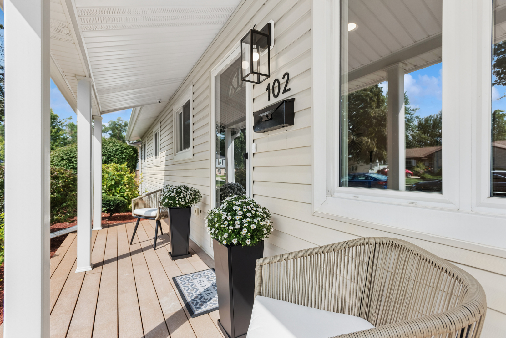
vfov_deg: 70.5
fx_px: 239
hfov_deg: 93.3
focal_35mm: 17
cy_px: 169
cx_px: 253
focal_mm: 17
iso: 400
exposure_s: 1/500
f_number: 8
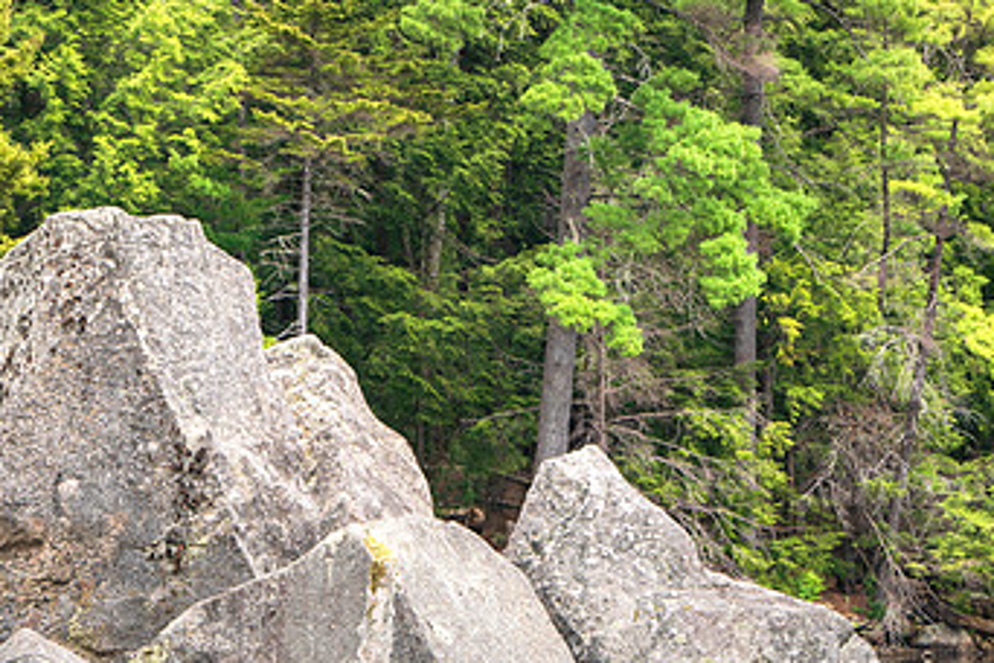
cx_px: 227
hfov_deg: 4.8
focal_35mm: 433
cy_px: 470
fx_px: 11955
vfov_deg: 3.2
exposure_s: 1/100
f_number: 10
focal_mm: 170
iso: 100
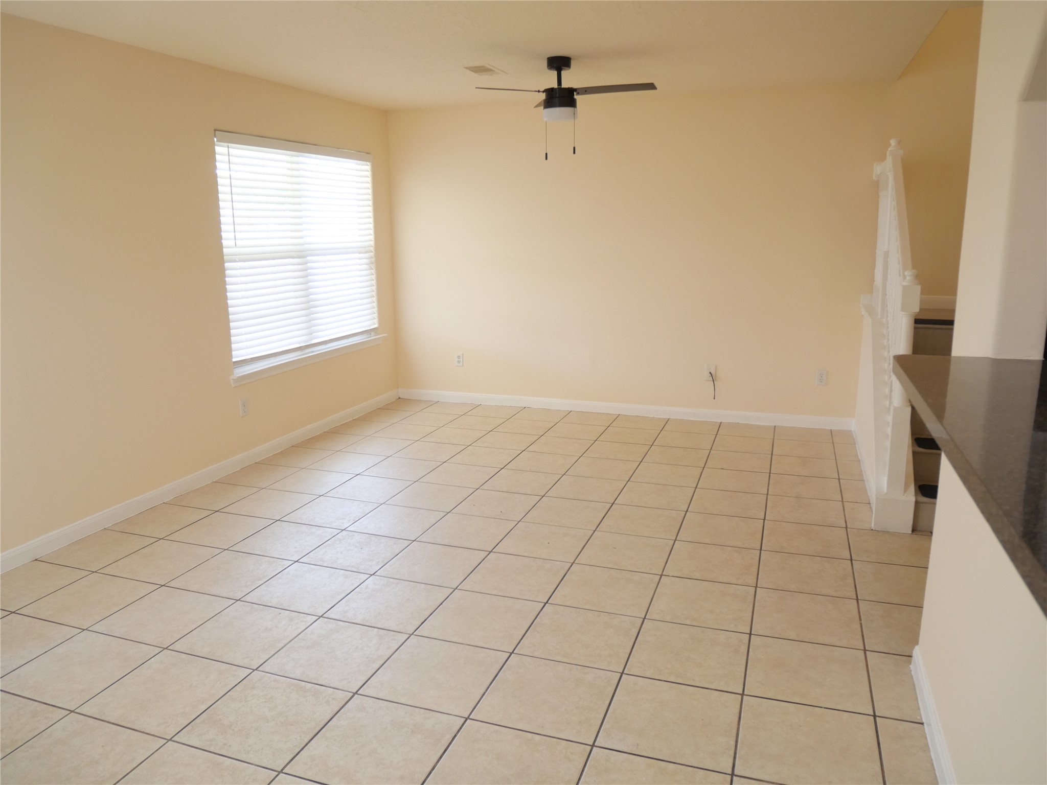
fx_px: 726
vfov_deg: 56.8
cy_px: 392
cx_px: 524
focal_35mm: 24
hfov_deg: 71.6
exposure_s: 1/60
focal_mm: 12
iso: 800
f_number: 3.5
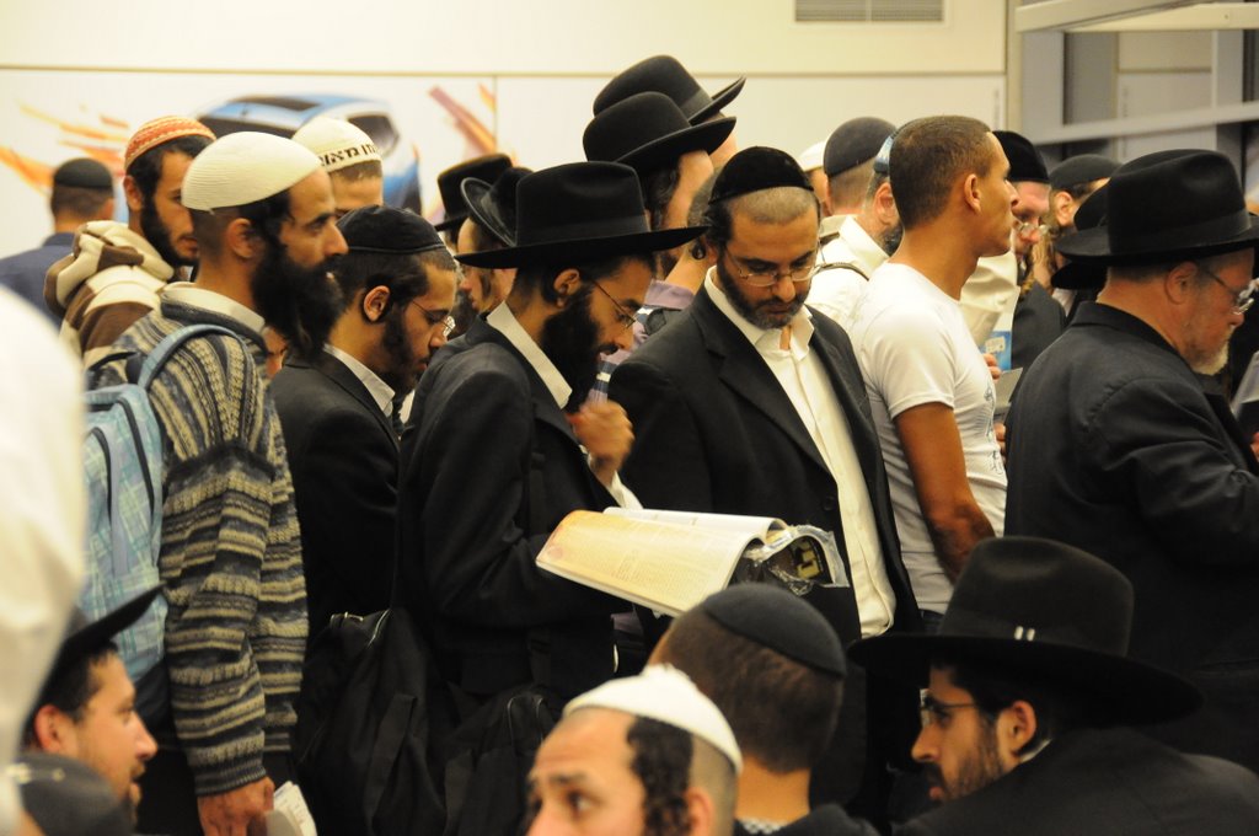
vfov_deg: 9.6
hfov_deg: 14.4
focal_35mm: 142
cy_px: 418
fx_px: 4977
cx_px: 630
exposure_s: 1/30
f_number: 5.3
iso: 2500
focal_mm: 95
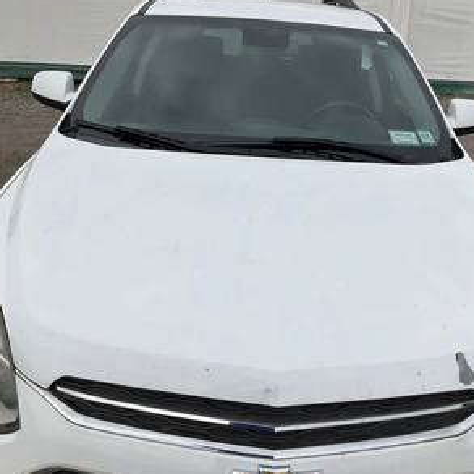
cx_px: 272
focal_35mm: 35
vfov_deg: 47.2
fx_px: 542
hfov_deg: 47.1
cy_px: 236
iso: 25
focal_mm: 3
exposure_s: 1/3788
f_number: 1.8
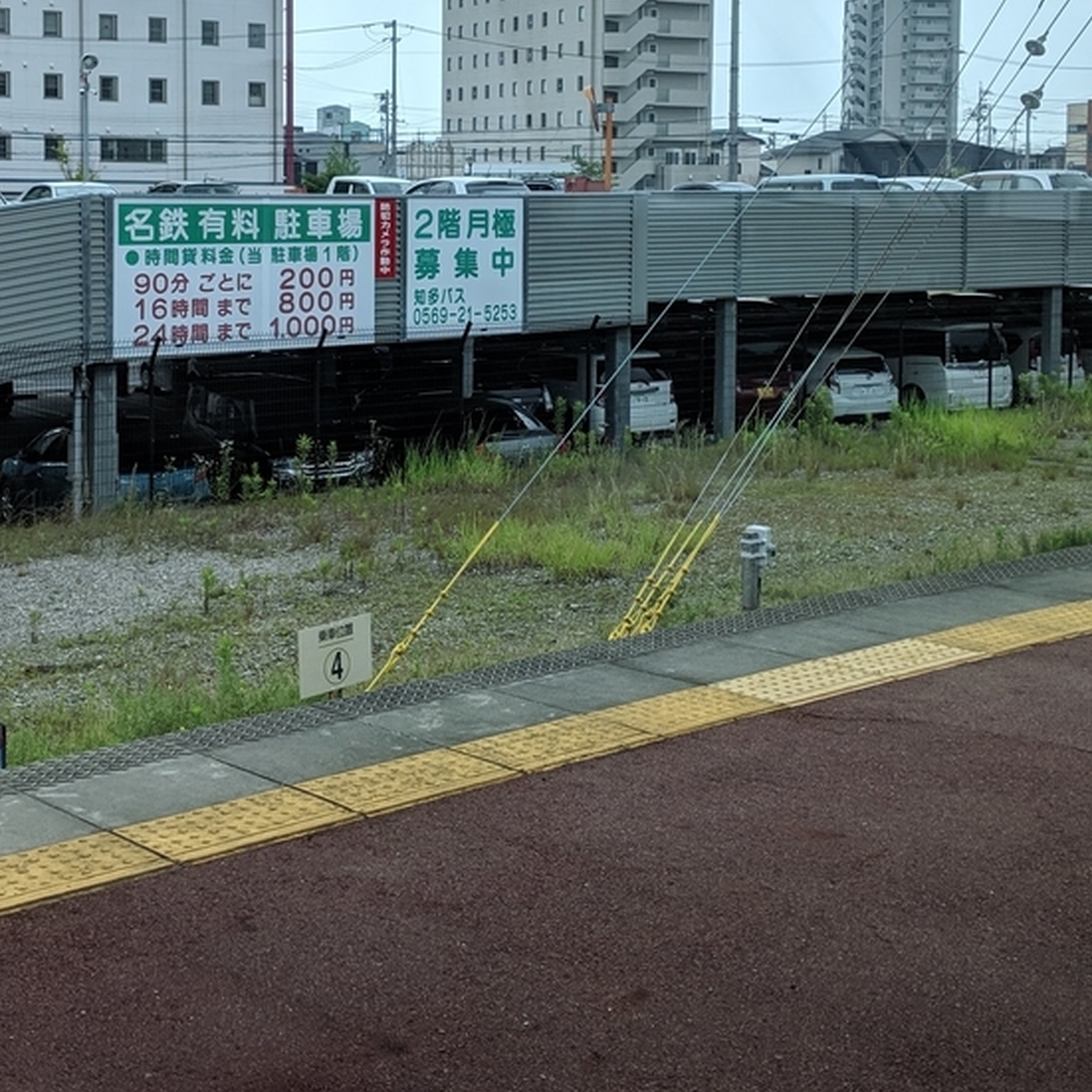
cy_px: 287
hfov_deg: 32.8
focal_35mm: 52
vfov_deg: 32.2
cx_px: 488
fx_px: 1856
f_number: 1.8
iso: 59
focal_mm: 4.44
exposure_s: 1/1304
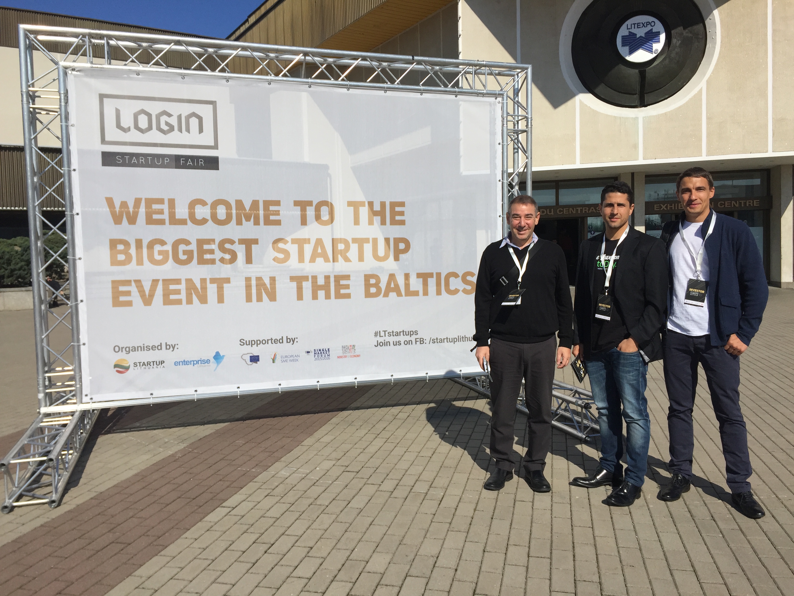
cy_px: 298
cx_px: 397
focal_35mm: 29
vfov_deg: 48.2
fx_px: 665
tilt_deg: -3.5
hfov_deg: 61.7
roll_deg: +1.5
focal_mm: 4.15
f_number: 2.2
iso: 32
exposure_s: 1/3968
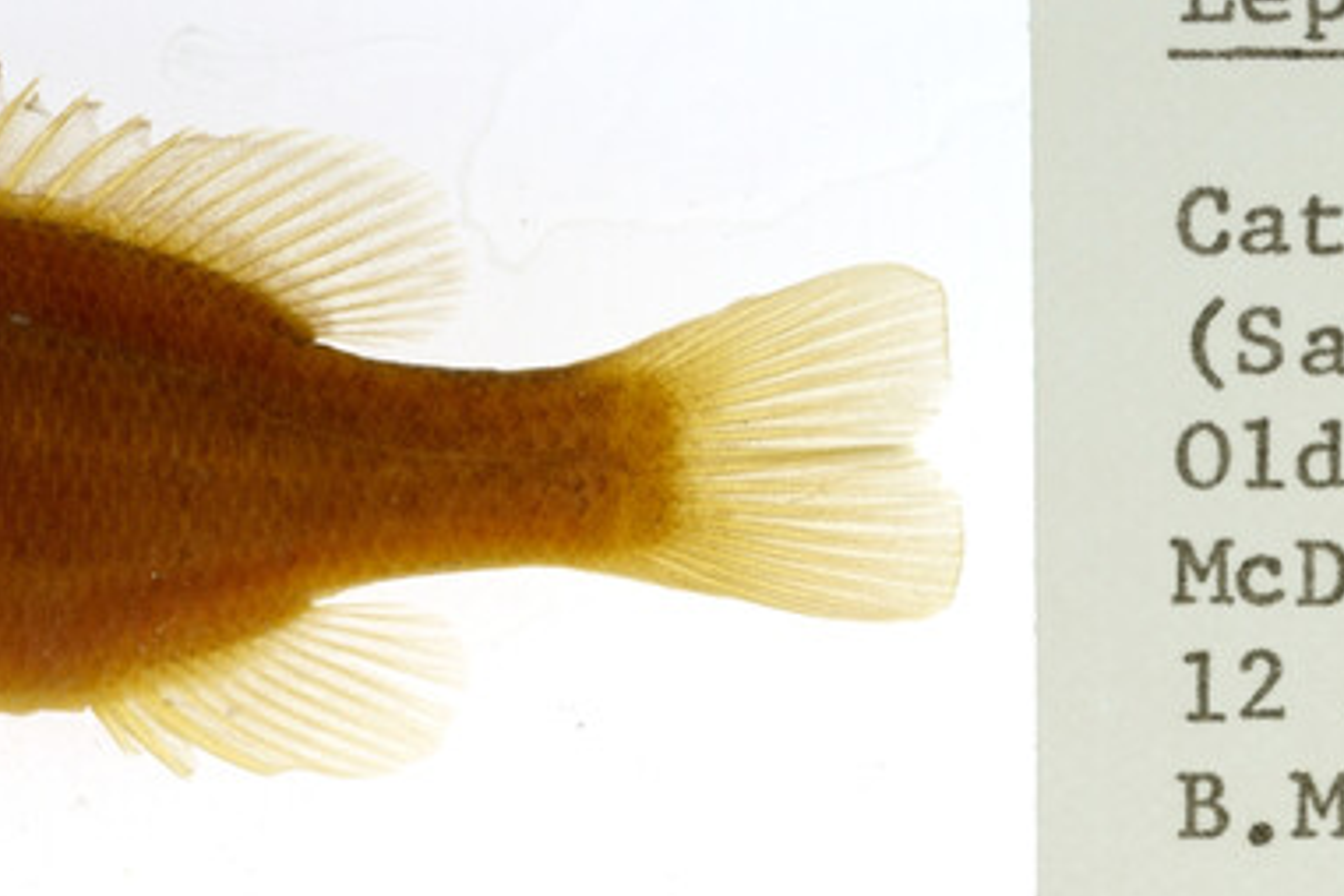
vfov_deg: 7.3
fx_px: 7055
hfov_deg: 10.8
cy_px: 672
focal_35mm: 189
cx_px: 1083
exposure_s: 1/200
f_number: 10
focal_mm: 60
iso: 100
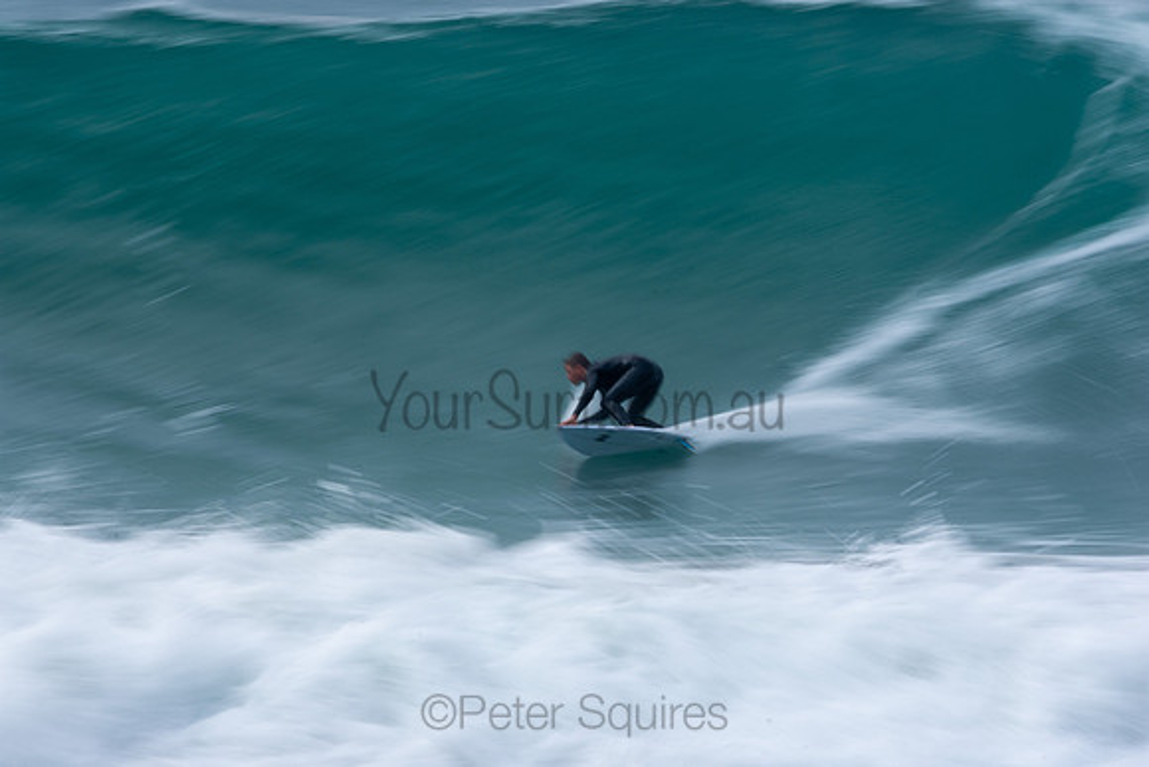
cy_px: 384
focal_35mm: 750
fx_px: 23942
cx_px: 574
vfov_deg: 1.8
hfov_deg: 2.7
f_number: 25
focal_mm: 500
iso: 100
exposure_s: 1/20
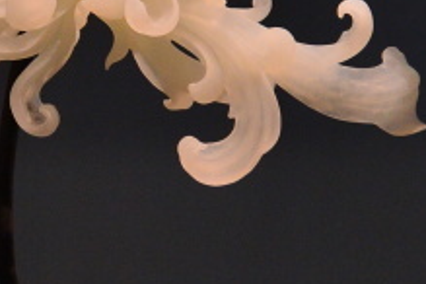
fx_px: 4709
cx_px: 47
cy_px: 25
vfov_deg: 3.5
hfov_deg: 5.2
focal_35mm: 398
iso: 1000
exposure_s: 1/640
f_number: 4.5
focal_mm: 85
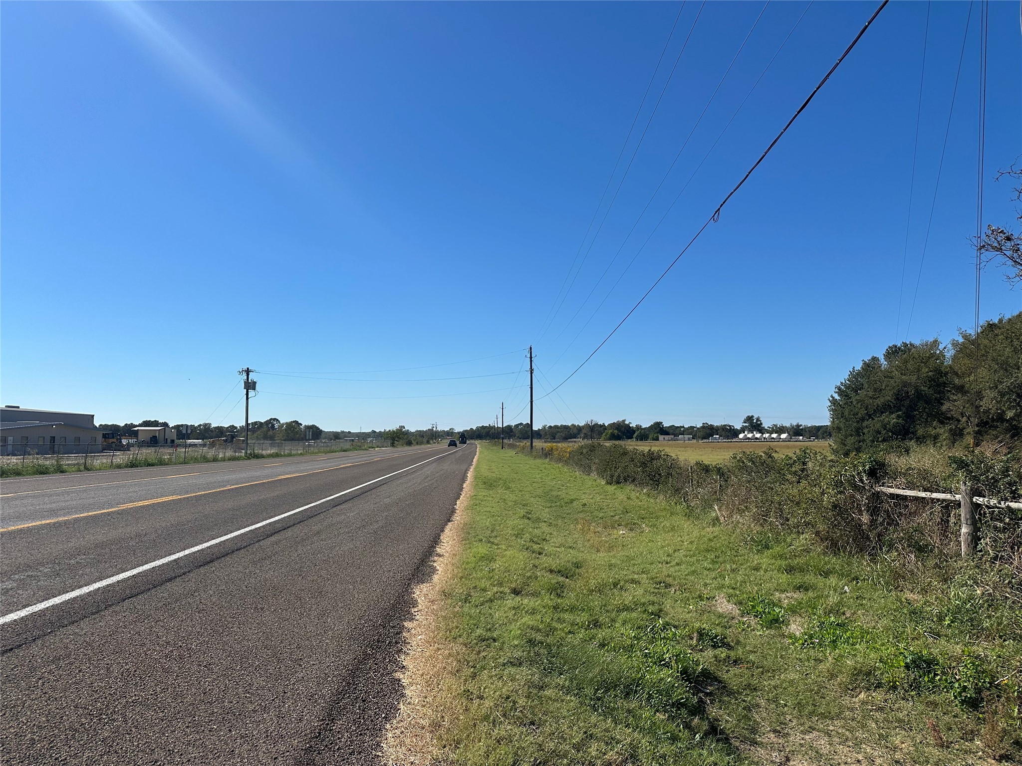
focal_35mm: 24
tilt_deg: +4.0
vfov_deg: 56.8
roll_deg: -1.2
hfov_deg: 71.6
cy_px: 383
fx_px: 709
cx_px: 511
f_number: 1.78
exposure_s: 1/7042
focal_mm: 6.86
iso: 80
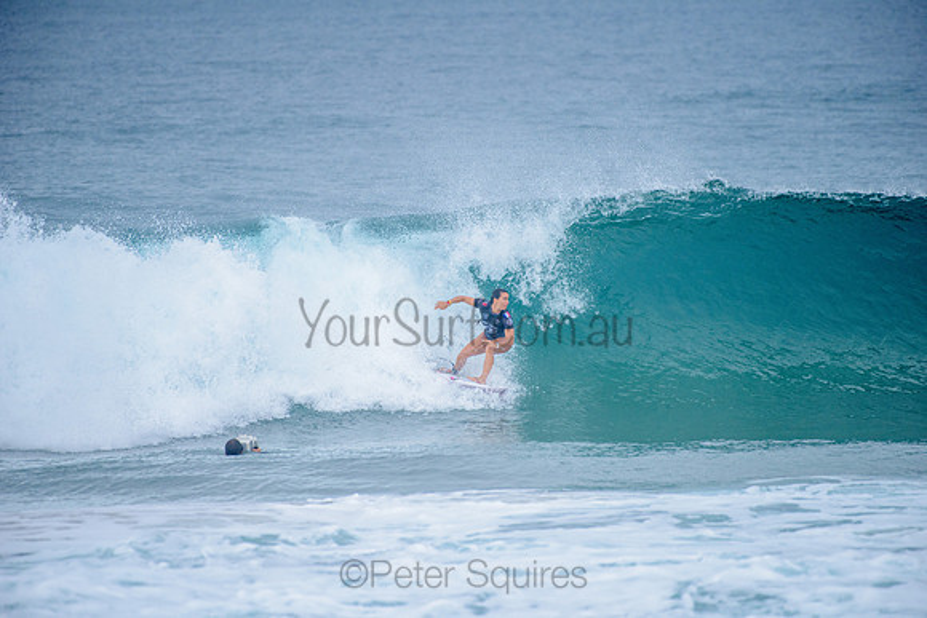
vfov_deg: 2.8
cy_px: 309
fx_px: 12880
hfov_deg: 4.1
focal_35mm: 500
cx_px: 464
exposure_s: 1/2000
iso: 720
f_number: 5.6
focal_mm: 500
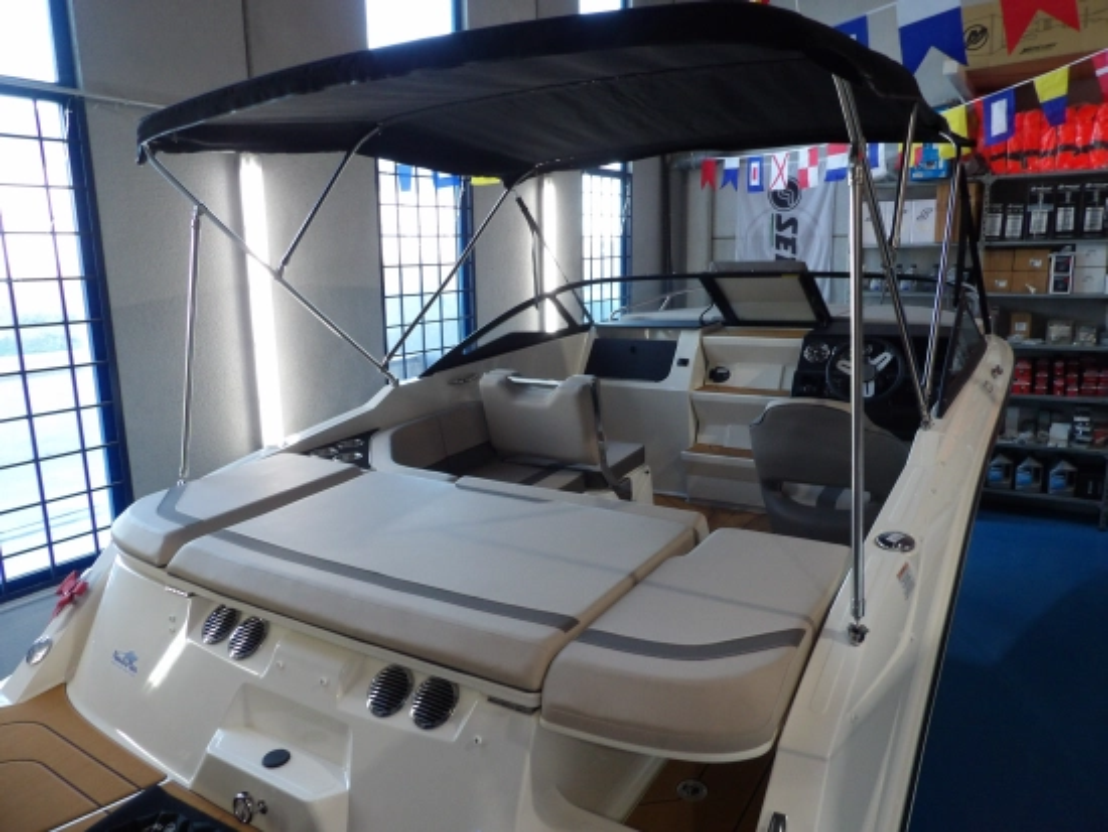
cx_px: 554
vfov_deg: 56.9
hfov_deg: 71.6
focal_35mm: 24
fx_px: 769
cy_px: 416
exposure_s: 1/60
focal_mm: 4.3
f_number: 3.2
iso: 263
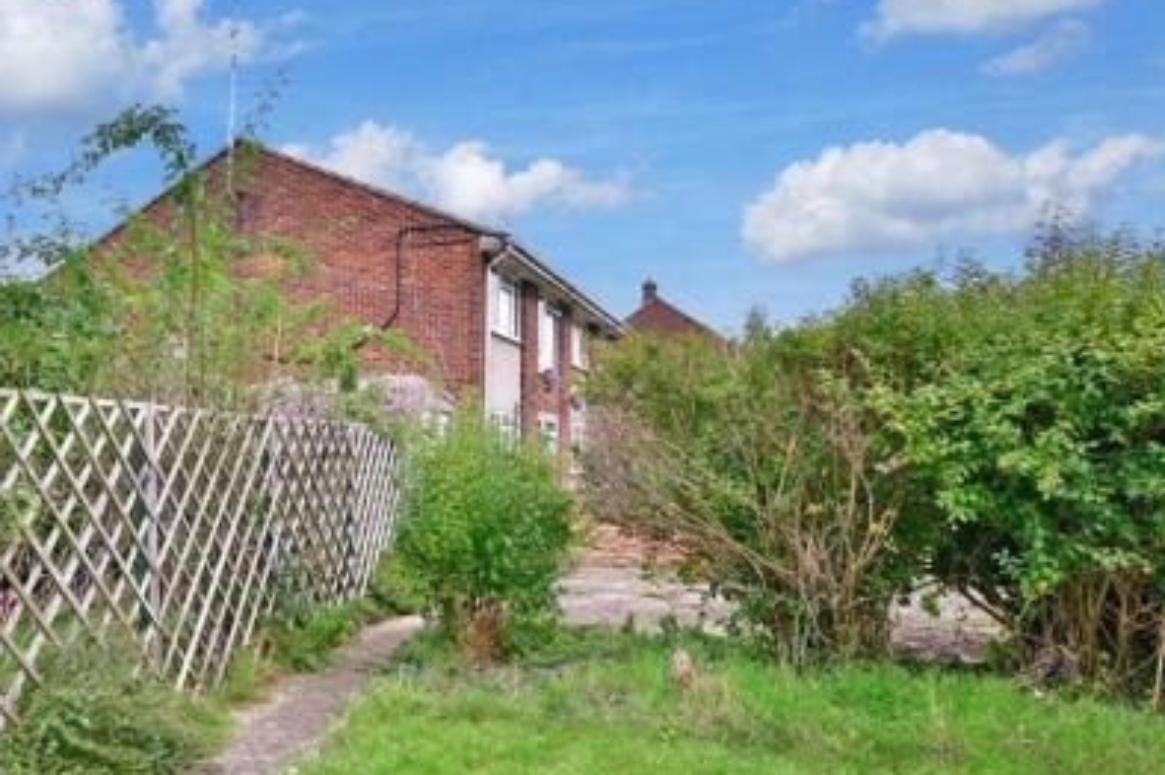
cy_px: 439
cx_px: 278
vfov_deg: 51.1
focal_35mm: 25
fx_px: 808
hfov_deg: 66.6
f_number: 7.1
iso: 160
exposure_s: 1/60
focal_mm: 10
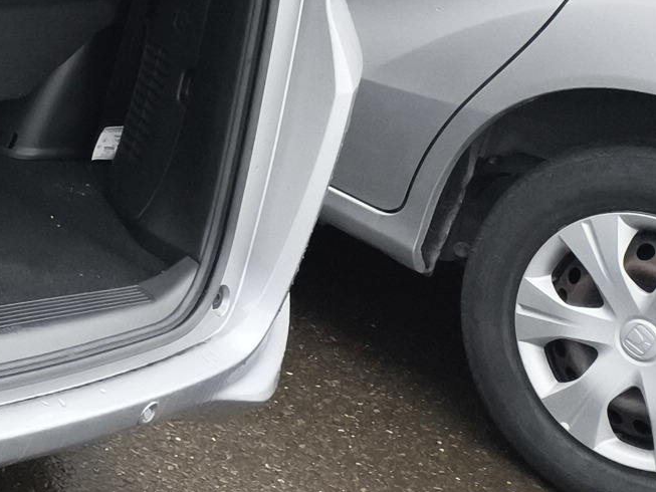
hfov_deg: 16.6
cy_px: -132
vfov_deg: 14.5
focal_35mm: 98
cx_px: -528
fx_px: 1858
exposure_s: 1/120
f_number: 1.7
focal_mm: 4.71
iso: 121
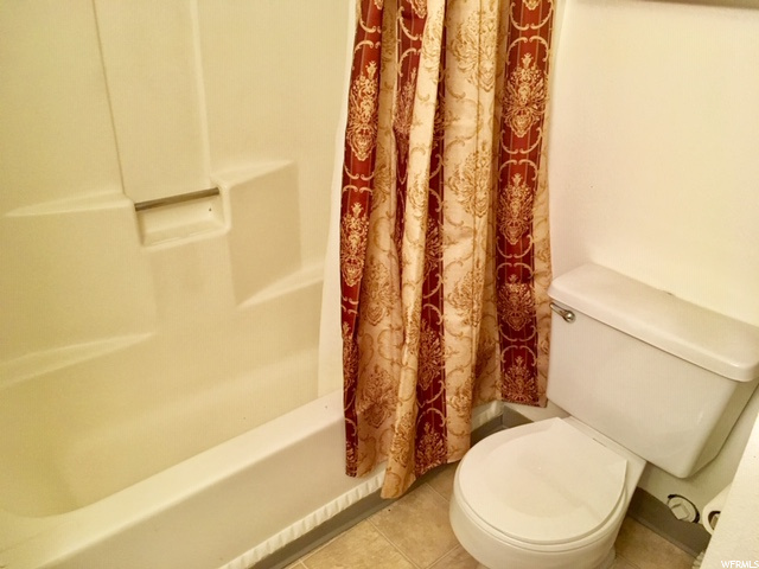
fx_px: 636
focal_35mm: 29
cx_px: 380
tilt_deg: -27.9
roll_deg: -1.1
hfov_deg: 61.7
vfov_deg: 48.2
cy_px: 284
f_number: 2.2
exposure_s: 1/24
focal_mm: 4.15
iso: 200
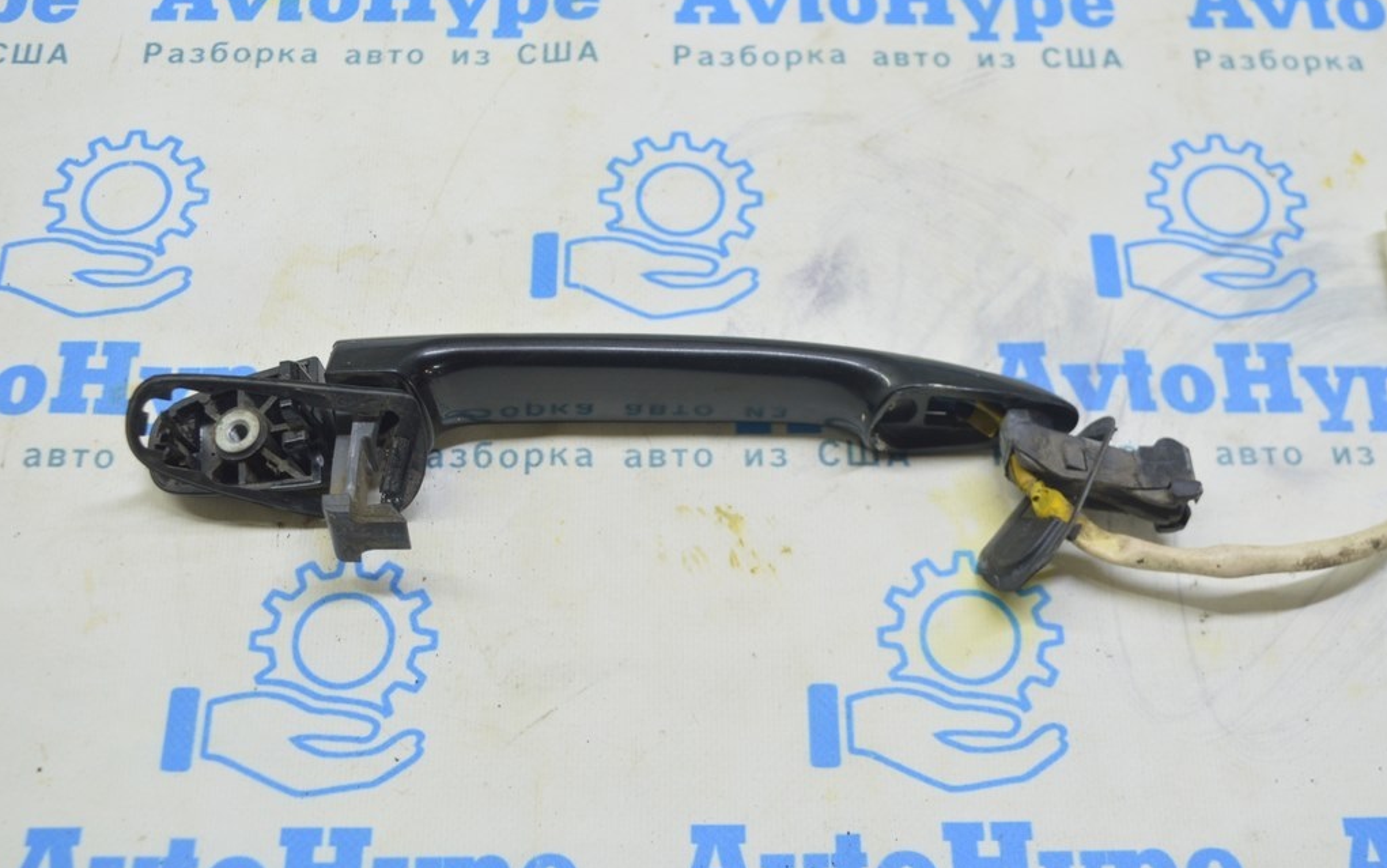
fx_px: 1739
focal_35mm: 46
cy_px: 422
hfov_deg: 43.5
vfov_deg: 28.0
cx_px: 695
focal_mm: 30
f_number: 5.6
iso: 400
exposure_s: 1/20
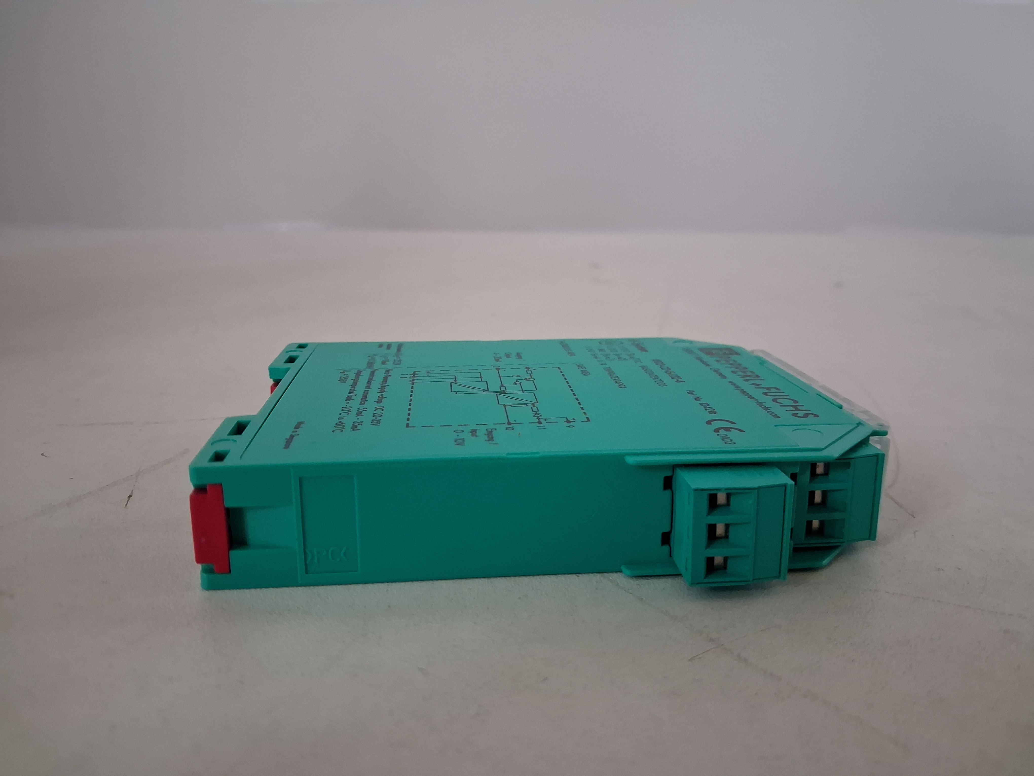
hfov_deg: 65.3
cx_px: 517
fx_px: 807
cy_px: 388
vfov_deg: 51.4
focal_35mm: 27
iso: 500
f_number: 1.8
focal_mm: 4
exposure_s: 1/30
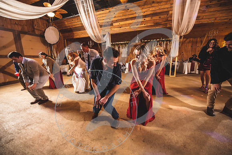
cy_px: 78
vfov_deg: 81.2
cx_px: 116
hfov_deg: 104.2
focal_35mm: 14
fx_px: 90
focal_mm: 14
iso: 800
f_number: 2.8
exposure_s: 1/125
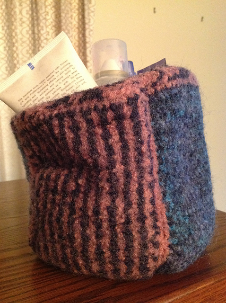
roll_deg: +0.5
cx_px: 113
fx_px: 305
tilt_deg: -8.3
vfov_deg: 52.7
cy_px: 152
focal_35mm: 35
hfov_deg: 40.6
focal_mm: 4.28
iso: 640
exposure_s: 1/15
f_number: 2.4
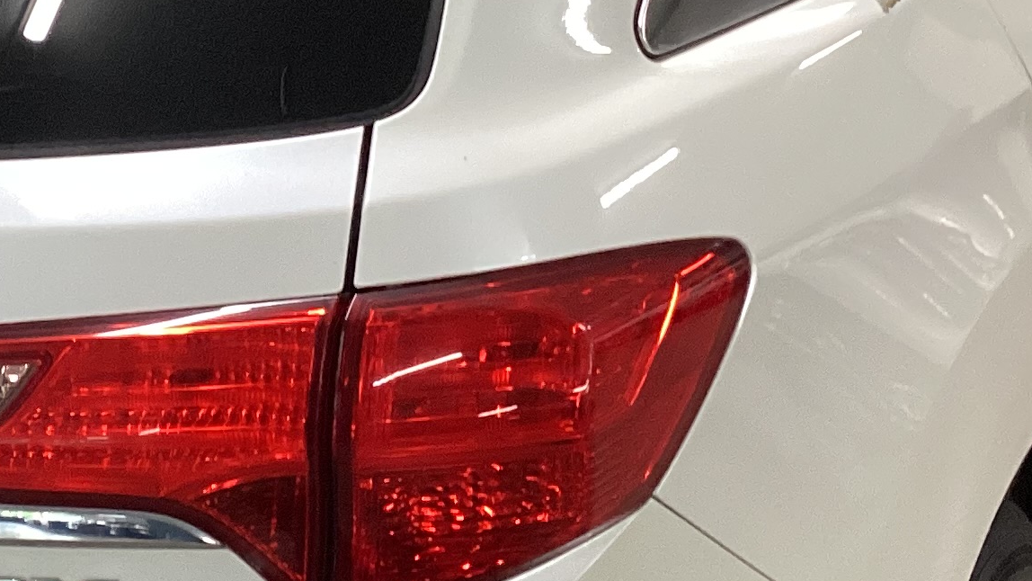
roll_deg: +1.5
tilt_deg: -21.1
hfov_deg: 21.7
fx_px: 2627
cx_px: 105
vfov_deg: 12.6
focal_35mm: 96
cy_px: 342
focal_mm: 3.3
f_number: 2.4
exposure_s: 1/60
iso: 160
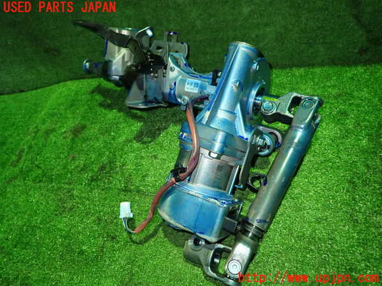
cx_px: 191
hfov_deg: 69.4
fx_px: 276
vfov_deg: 54.9
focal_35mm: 25
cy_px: 143
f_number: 2
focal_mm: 4.5
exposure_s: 1/30
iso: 640
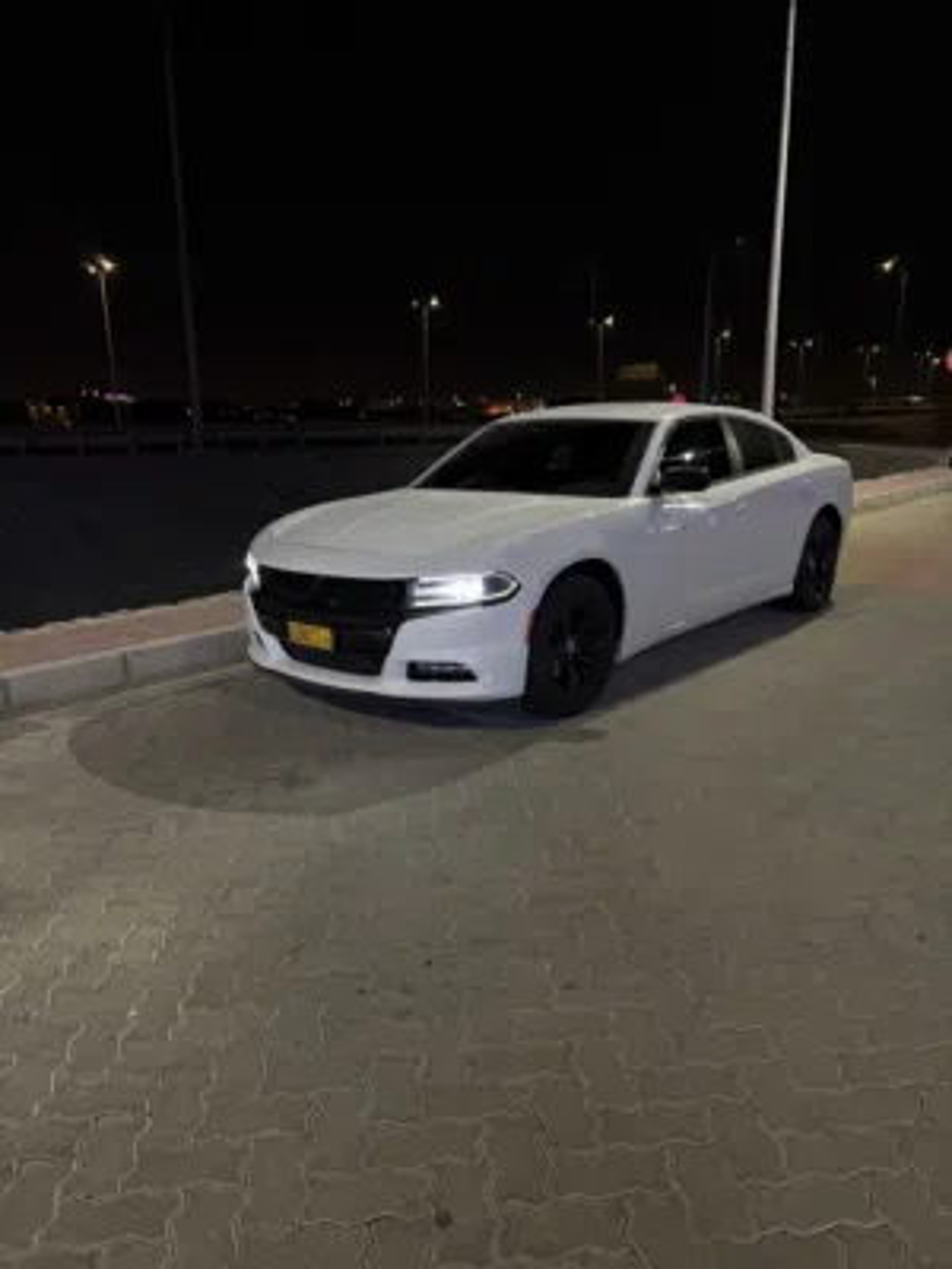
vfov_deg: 67.3
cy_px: 634
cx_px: 476
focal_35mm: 26
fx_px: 953
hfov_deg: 53.1
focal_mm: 5.96
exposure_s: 1/60
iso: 400
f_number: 1.6
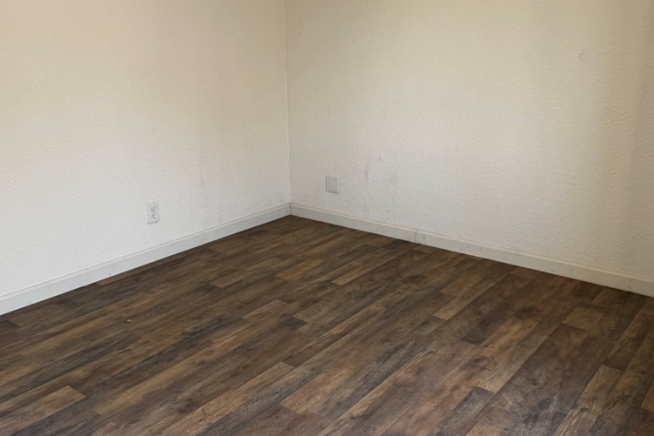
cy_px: 190
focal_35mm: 34
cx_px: 324
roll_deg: -1.8
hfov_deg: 55.8
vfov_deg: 38.8
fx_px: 617
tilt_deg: -12.4
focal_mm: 6.76
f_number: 1.78
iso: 80
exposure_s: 1/200
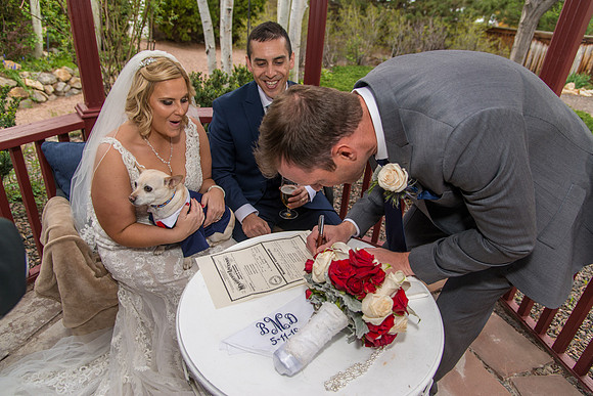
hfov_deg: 73.7
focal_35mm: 24
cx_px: 296
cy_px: 198
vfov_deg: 53.2
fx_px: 395
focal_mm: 24
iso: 400
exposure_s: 1/200
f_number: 4.5
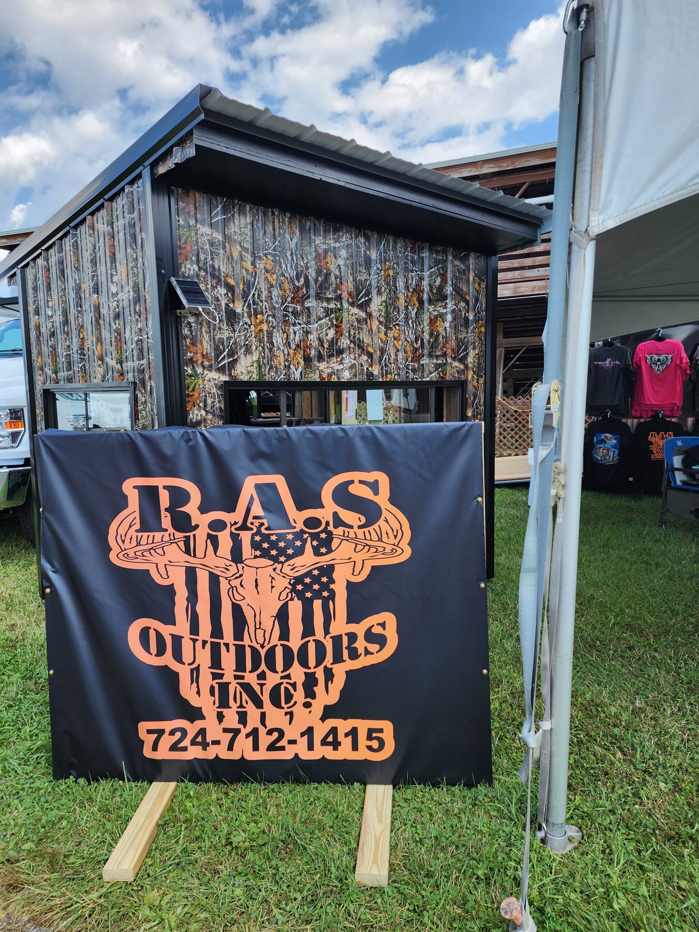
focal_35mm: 23
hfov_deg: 58.9
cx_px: 350
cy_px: 466
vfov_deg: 73.9
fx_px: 619
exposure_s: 1/550
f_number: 1.8
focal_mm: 6.4
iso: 12
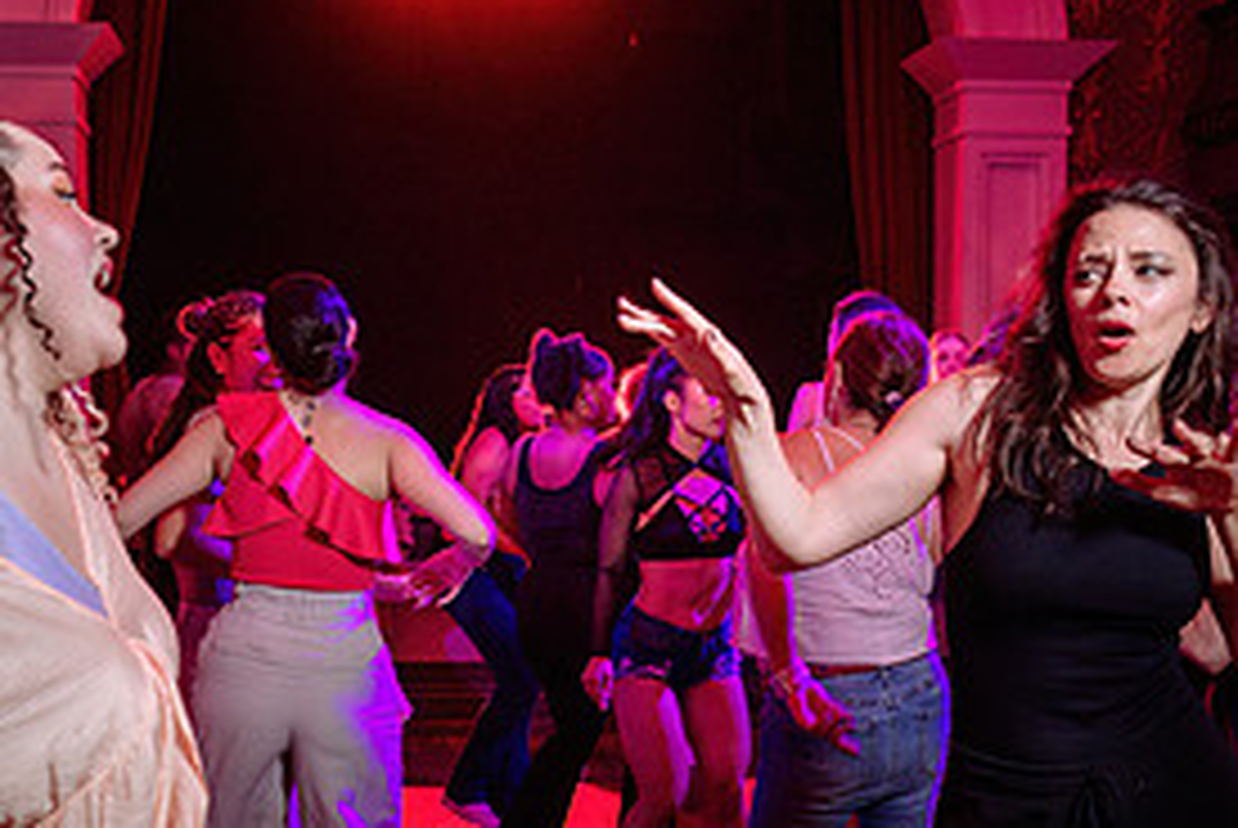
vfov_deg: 22.9
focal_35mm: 59
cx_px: 549
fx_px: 2031
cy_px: 556
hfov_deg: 33.9
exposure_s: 1/80
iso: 1000
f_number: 3.2
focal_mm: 28
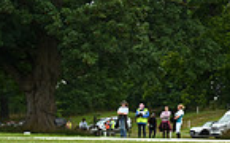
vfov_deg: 6.7
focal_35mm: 192
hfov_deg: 10.2
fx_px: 1201
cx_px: 441
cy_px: -72
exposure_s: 1/320
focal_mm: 47
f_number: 5
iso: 360
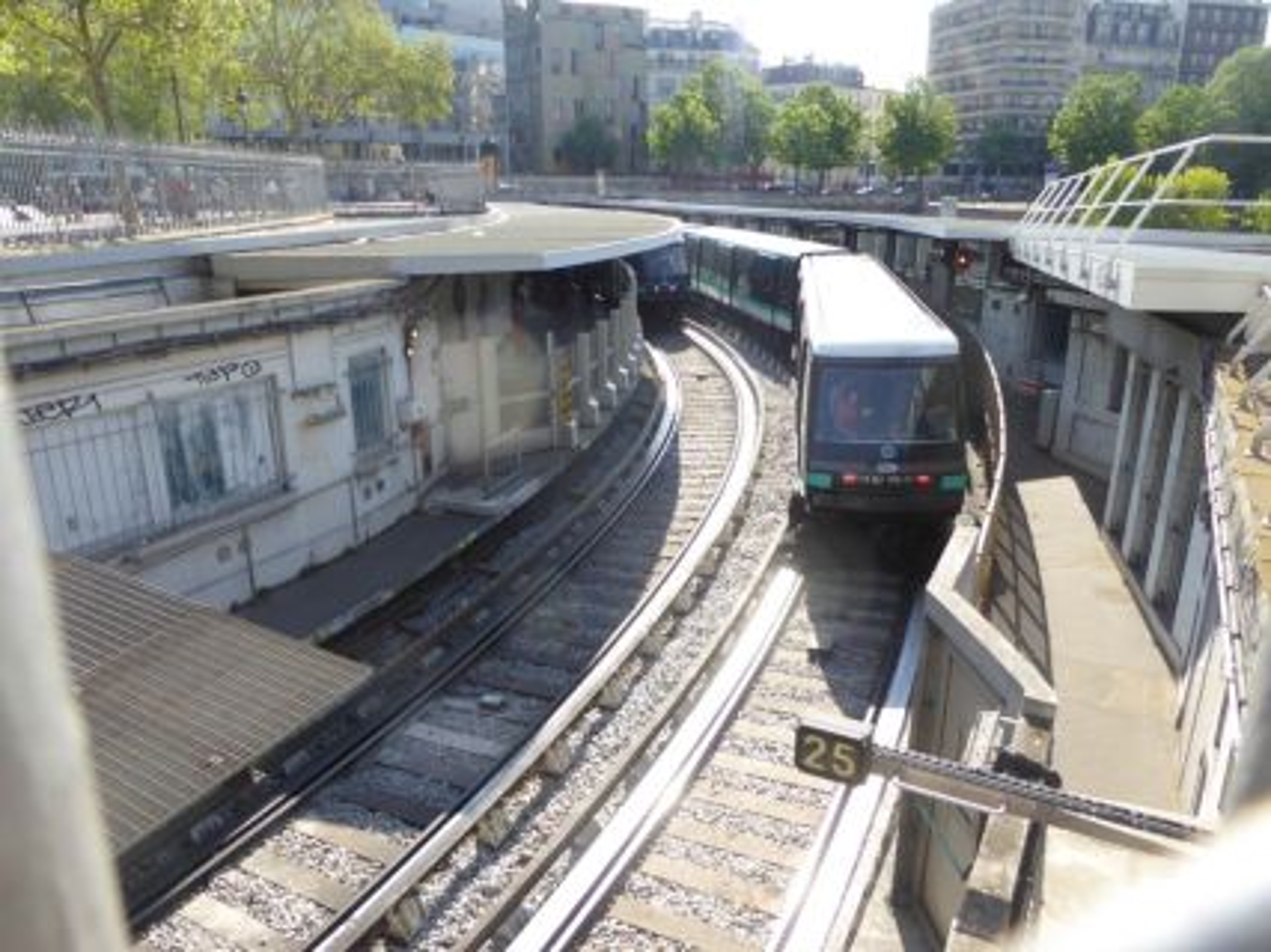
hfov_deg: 69.4
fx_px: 918
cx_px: 636
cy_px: 476
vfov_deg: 54.9
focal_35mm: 25
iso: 100
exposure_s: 1/400
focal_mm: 4.3
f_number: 3.3
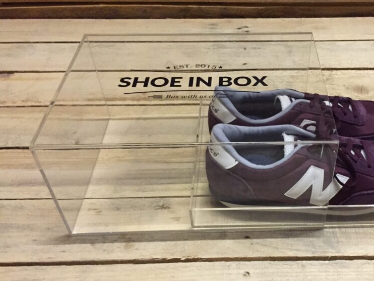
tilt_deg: -44.7
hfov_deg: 45.9
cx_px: 257
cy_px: 159
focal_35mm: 40
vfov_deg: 35.9
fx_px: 432
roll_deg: +1.0
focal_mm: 4.15
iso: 400
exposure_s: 1/17
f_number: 2.2
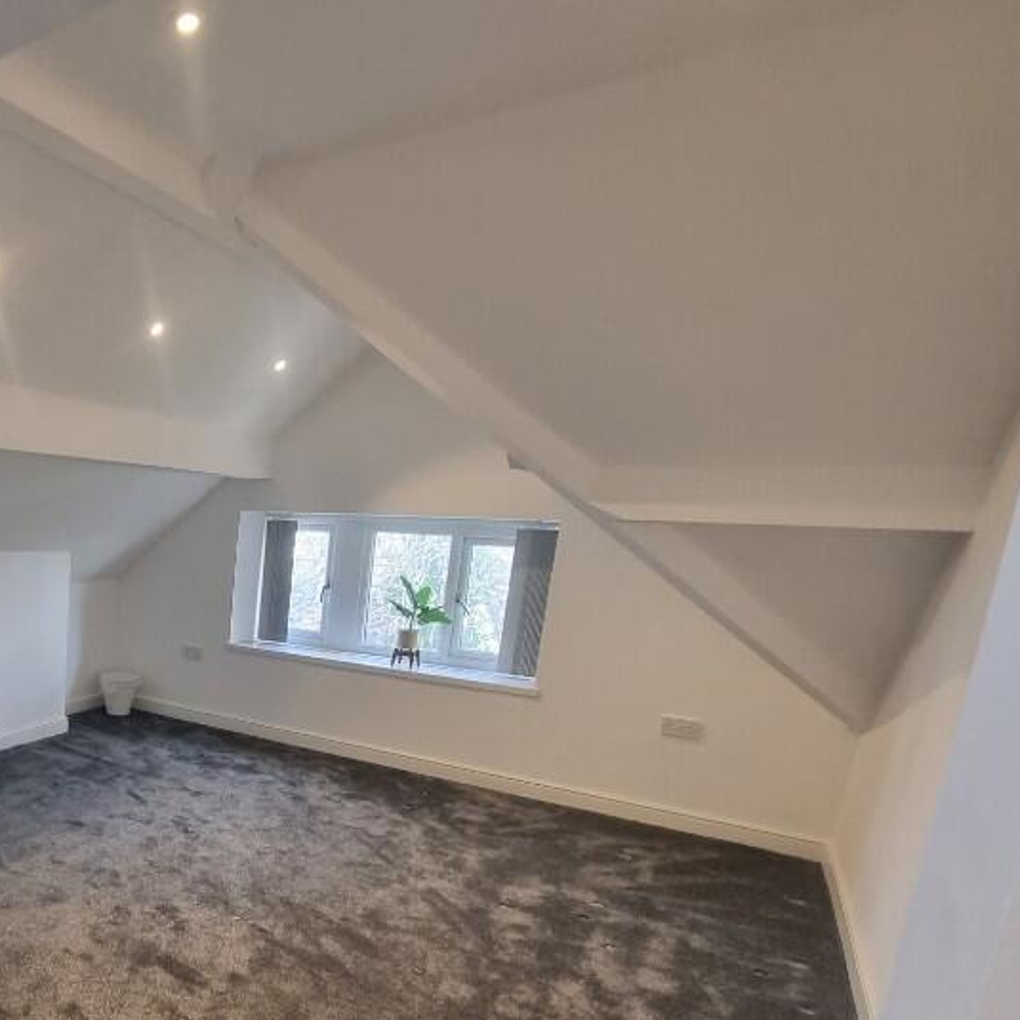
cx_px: 82
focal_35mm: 22
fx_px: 733
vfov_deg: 67.4
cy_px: 694
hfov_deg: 58.4
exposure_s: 1/50
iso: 200
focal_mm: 2.2
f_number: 2.2
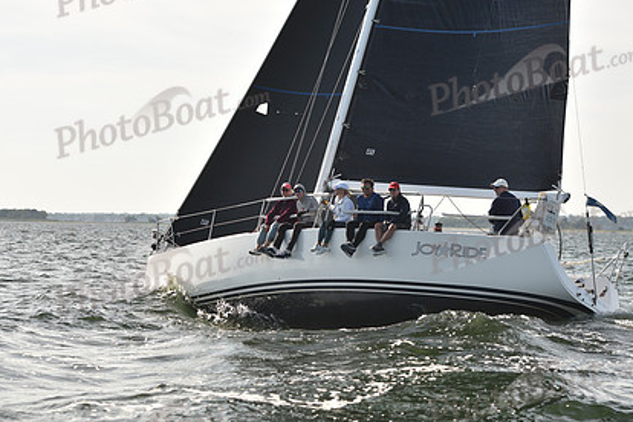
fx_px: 1723
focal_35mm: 98
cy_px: 177
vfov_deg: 14.0
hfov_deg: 20.8
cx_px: 350
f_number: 4
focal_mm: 70
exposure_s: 1/800
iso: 250
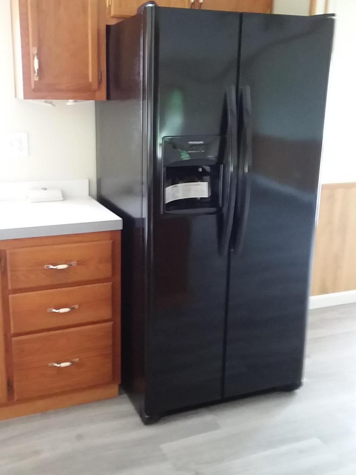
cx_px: 152
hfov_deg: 40.6
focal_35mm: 35
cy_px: 219
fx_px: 480
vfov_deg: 52.6
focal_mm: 2.47
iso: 200
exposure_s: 1/17
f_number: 1.9
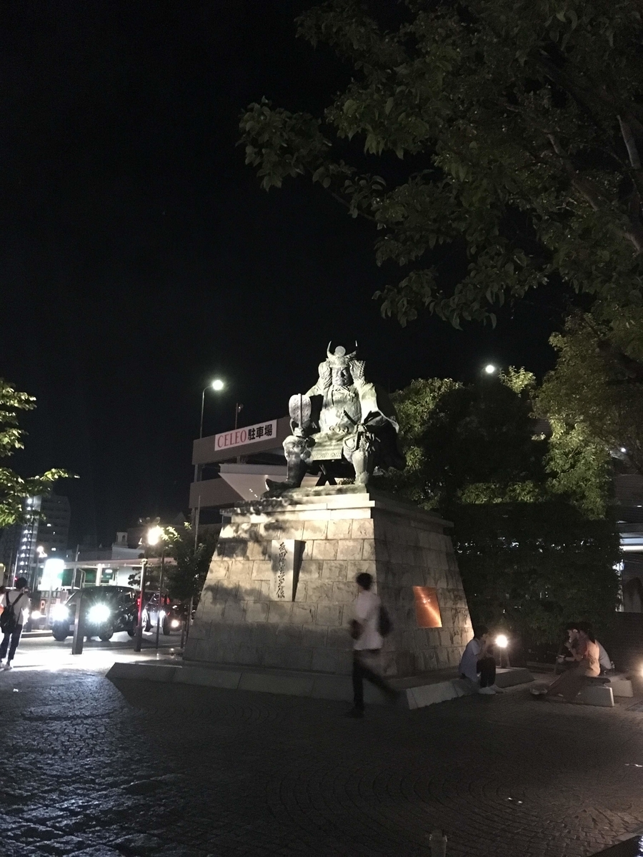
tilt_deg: +13.6
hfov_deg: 48.2
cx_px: 322
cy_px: 428
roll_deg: -0.7
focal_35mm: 29
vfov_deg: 61.7
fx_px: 718
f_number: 2.2
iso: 1000
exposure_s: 1/15
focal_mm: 4.15
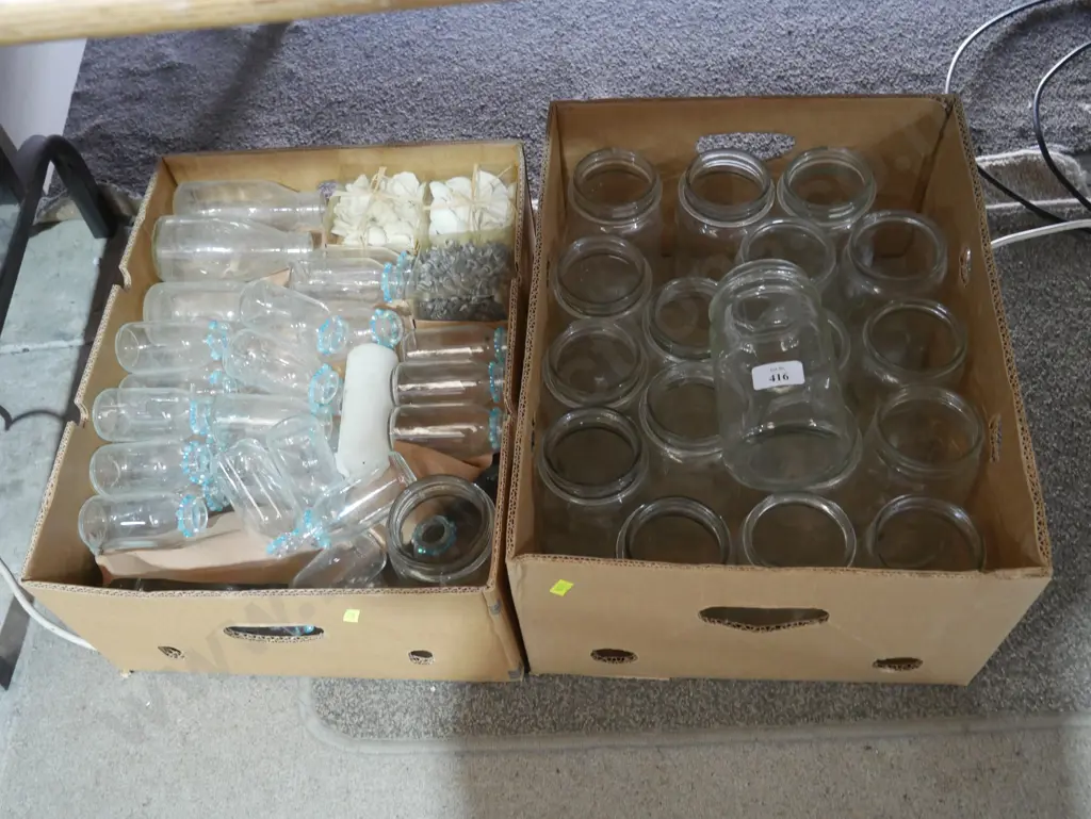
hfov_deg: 53.9
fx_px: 1072
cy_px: 410
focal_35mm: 34
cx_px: 546
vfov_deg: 41.8
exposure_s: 1/60
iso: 2000
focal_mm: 17
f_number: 4
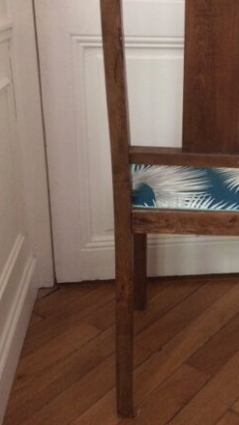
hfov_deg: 25.3
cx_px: 205
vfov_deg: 44.5
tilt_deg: -20.8
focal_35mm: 46
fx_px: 519
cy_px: 180
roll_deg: -1.1
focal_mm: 4.15
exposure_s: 1/17
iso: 400
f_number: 2.2
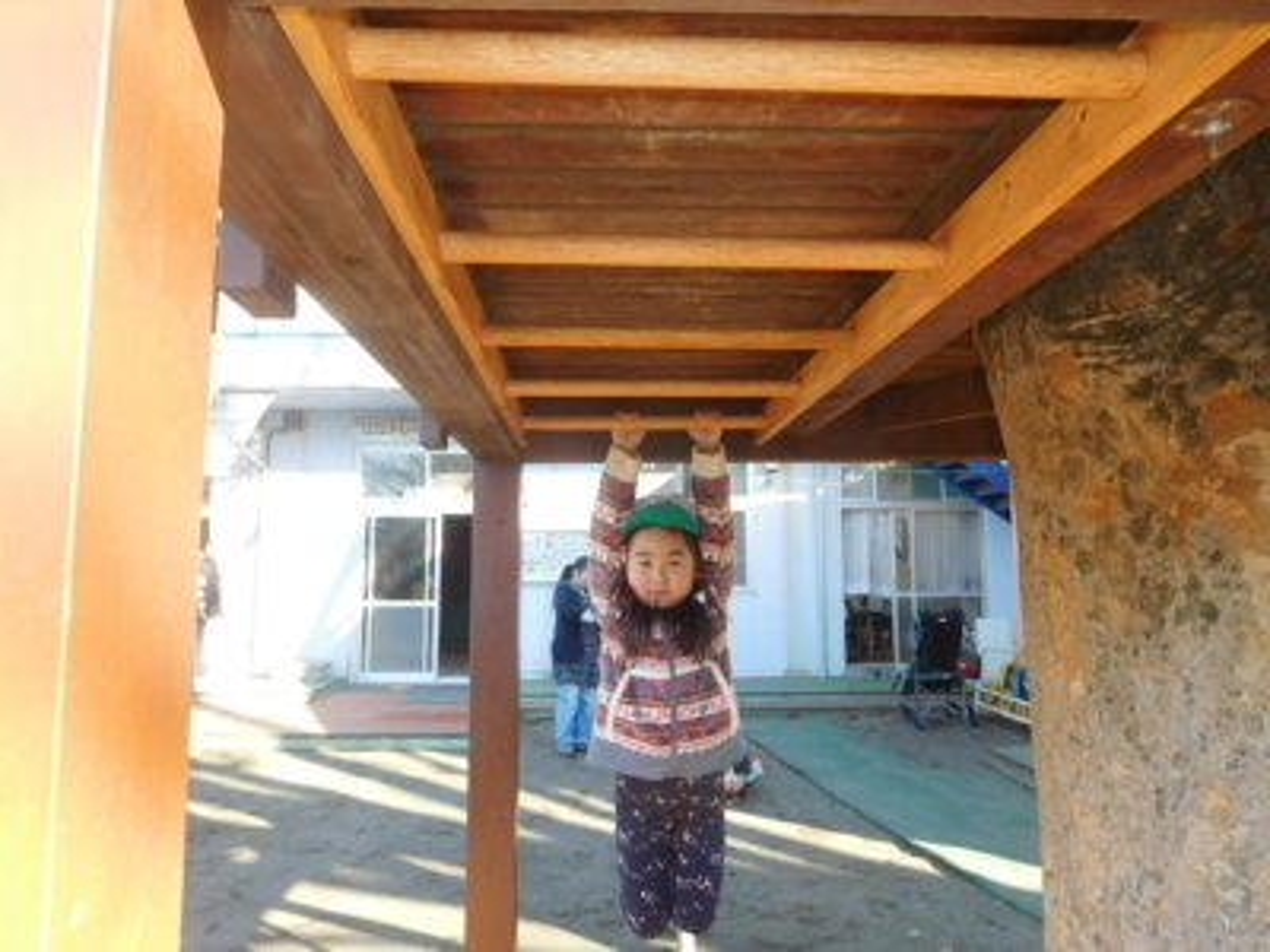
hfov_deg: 69.4
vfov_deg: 54.9
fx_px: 917
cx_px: 635
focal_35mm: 25
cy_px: 476
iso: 125
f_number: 3.4
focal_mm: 4.5
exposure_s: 1/80
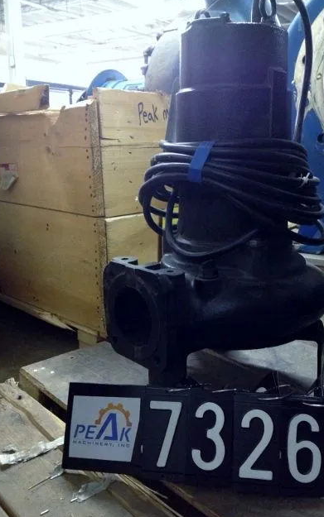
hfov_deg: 33.5
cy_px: 261
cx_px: 191
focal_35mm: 38
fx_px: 536
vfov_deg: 51.5
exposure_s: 1/15
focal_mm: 4.28
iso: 400
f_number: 2.4
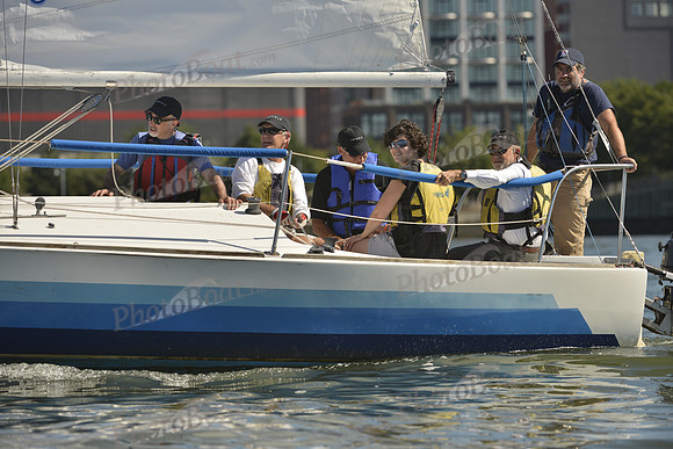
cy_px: 224
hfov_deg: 8.2
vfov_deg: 5.5
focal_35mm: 250
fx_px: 4674
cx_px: 336
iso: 200
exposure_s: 1/1250
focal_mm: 250
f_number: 5.6
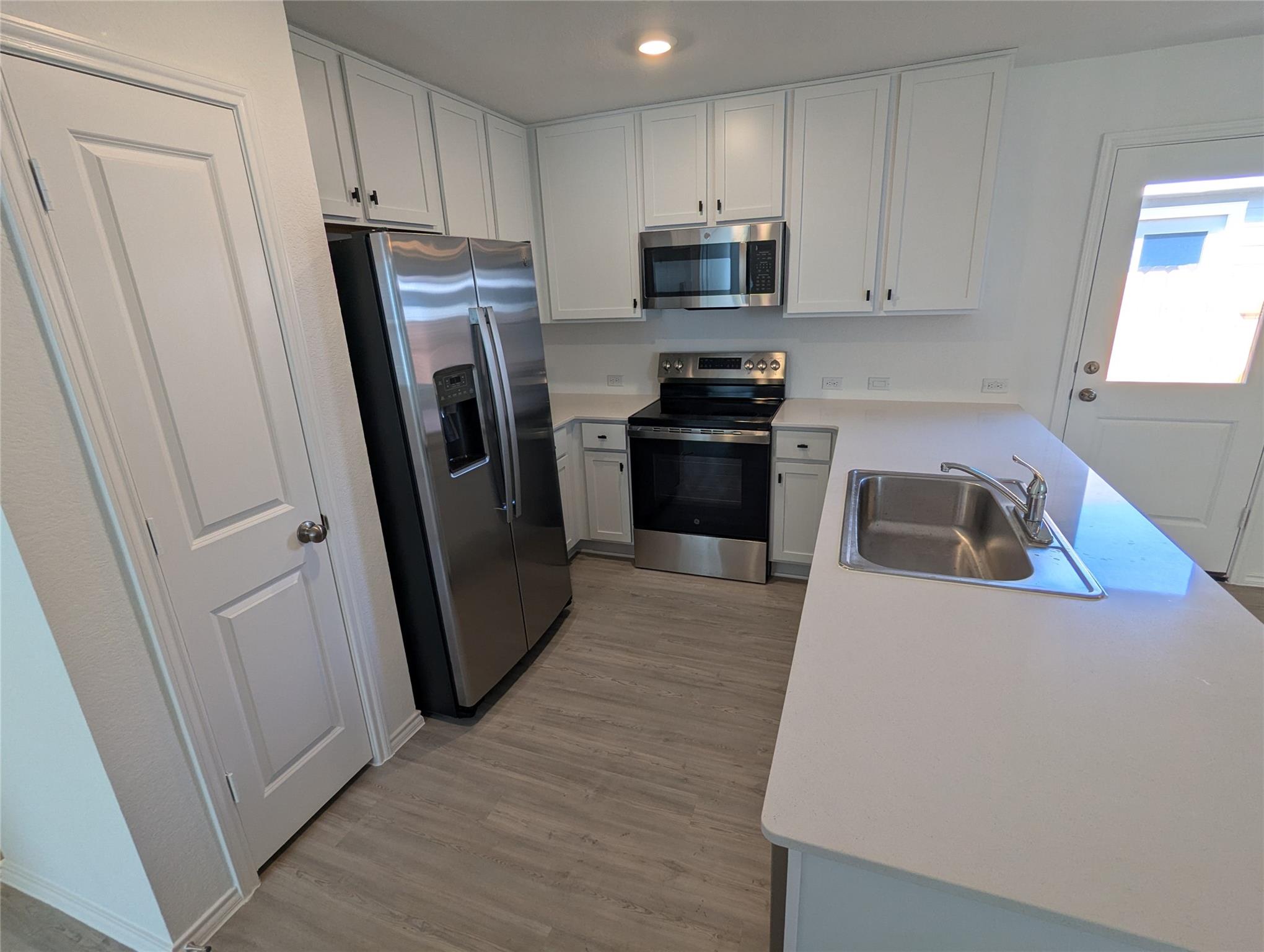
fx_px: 585
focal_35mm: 16
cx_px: 632
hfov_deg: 94.4
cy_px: 476
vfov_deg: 78.2
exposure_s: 1/120
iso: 79
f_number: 2.2
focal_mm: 2.35
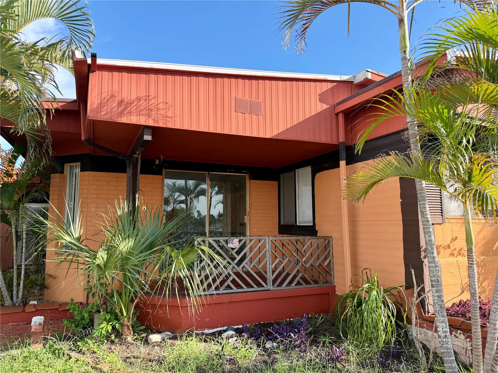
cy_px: 186
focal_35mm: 24
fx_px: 345
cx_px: 249
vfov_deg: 56.8
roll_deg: +0.9
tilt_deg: +6.3
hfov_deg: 71.6
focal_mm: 6.76
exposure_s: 1/1618
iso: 80
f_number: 1.78
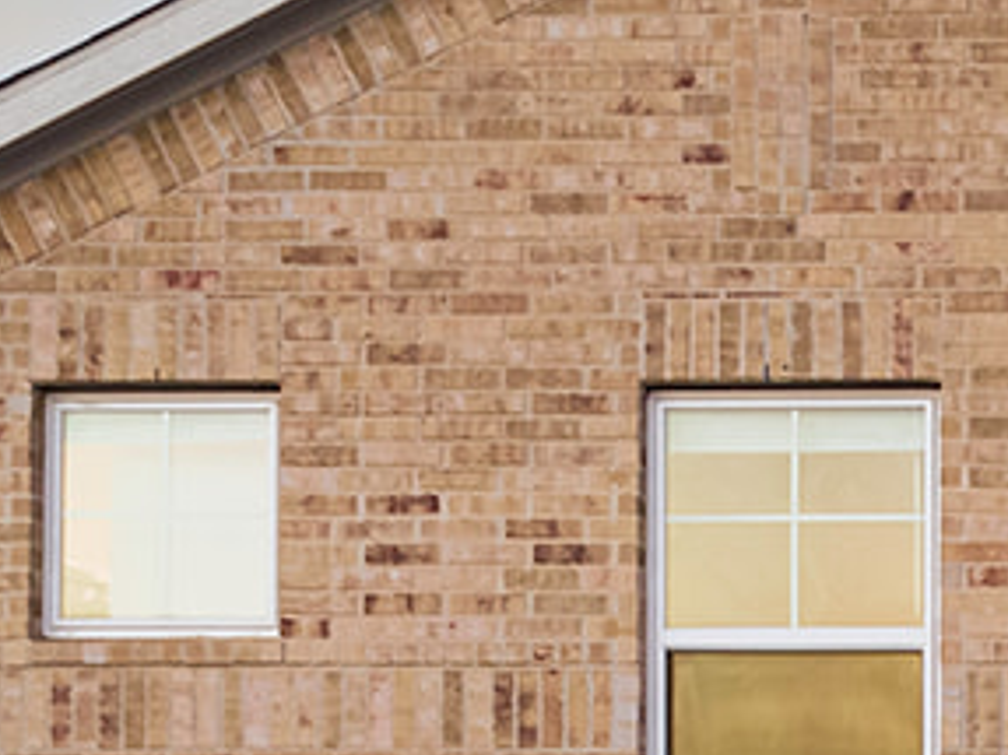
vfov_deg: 10.4
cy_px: 1334
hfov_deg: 14.1
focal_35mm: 134
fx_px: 3900
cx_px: 1349
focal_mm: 12.29
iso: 400
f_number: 2.8
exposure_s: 1/160
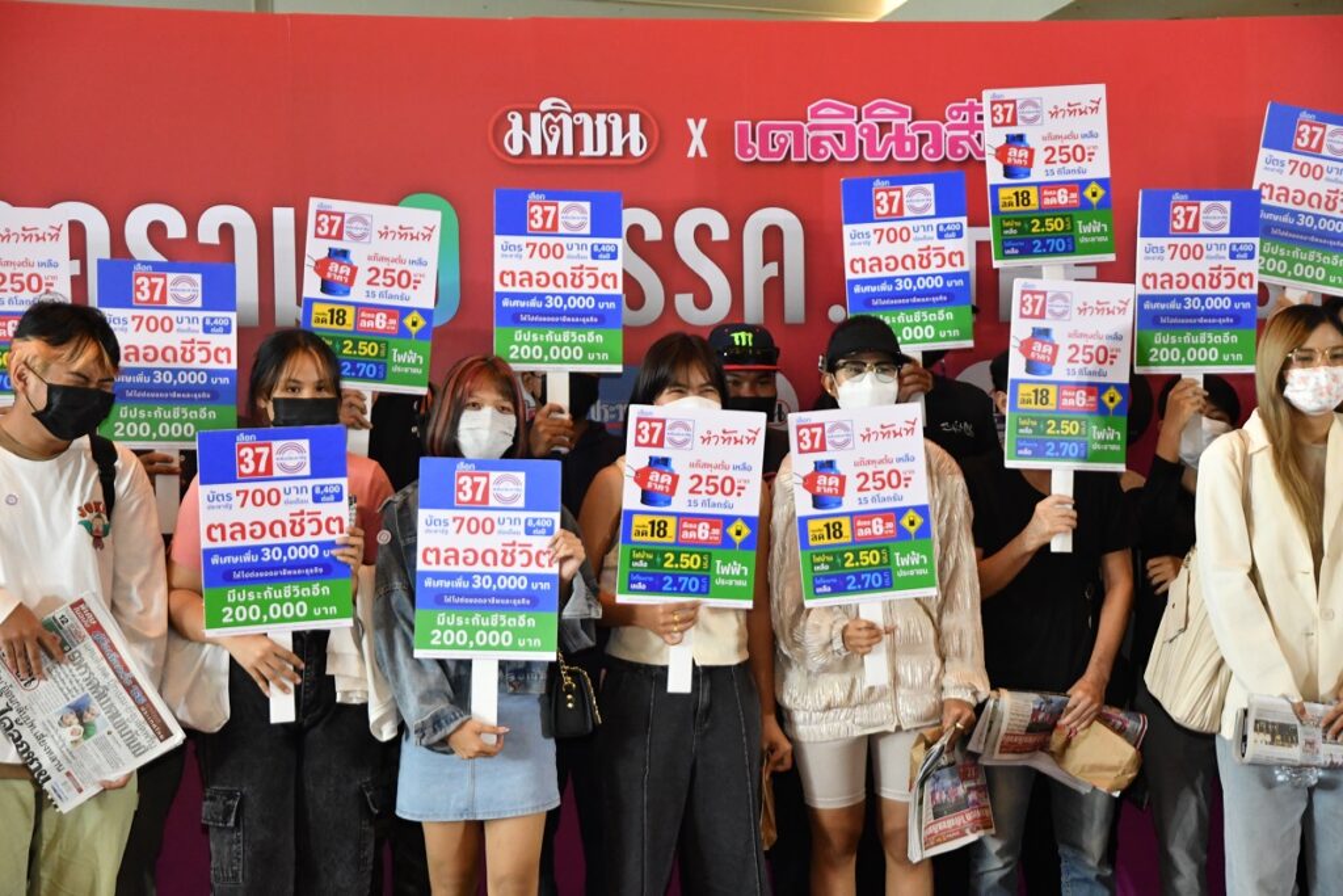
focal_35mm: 57
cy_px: 448
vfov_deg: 23.8
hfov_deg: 35.0
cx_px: 672
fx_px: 2127
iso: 3200
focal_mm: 38
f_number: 3.5
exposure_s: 1/250
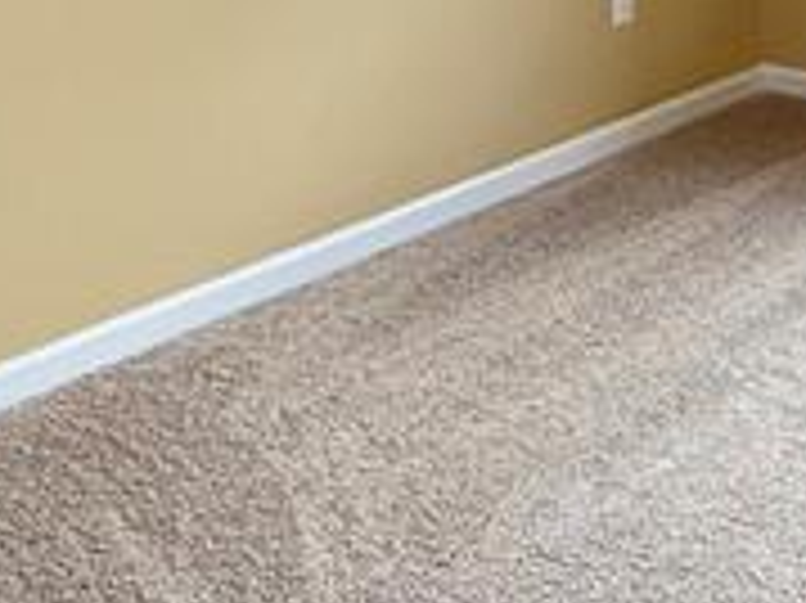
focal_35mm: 80
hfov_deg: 22.6
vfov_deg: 17.8
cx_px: 946
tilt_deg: -11.5
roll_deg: -1.1
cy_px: -40
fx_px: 1861
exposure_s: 1/127
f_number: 2.2
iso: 64
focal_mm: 2.22
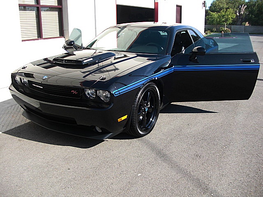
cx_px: 132
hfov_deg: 51.4
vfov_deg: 39.7
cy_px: 98
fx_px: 274
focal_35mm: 36
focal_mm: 6.3
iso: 50
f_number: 2.8
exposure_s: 1/400
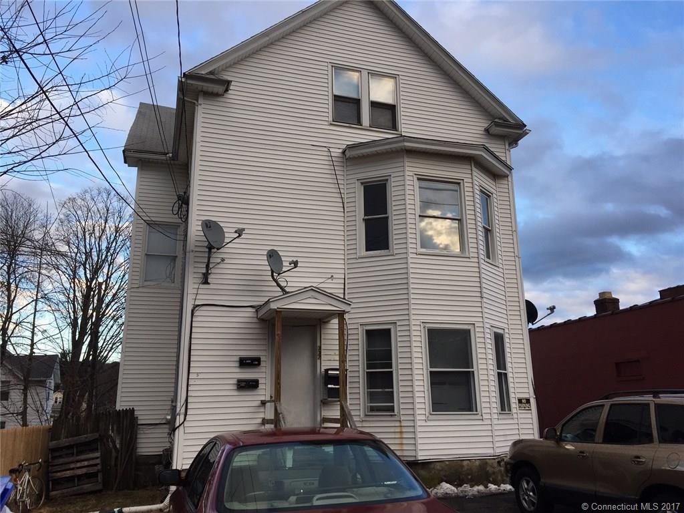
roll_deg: -0.6
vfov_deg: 48.2
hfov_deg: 61.7
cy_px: 256
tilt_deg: +16.6
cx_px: 342
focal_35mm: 29
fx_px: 573
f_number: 2.2
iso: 32
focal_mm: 4.15
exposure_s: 1/309
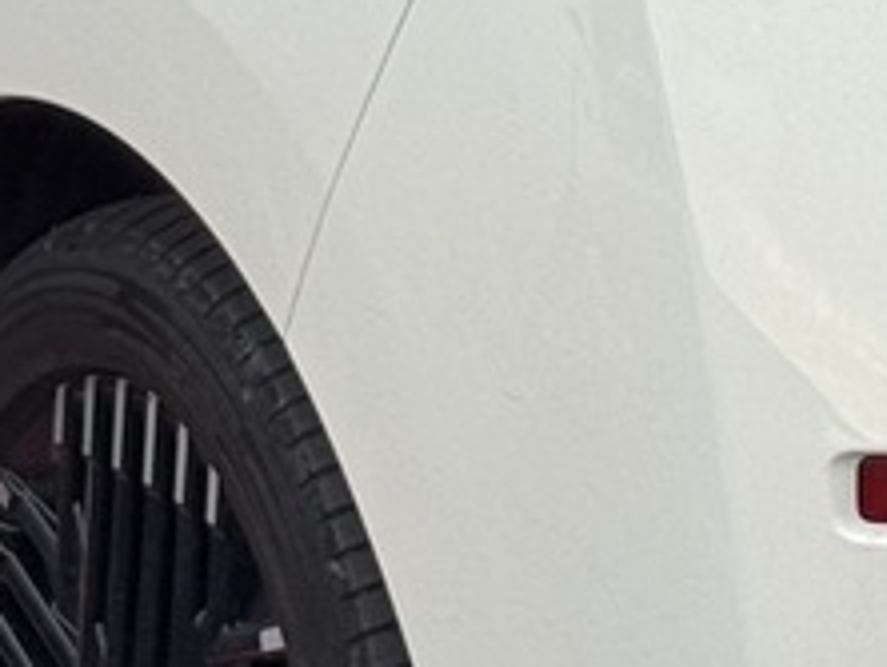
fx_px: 7978
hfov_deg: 6.3
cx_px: 1003
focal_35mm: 311
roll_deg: +0.1
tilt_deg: -6.9
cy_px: -232
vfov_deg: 4.8
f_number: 1.78
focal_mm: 6.76
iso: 50
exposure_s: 1/172
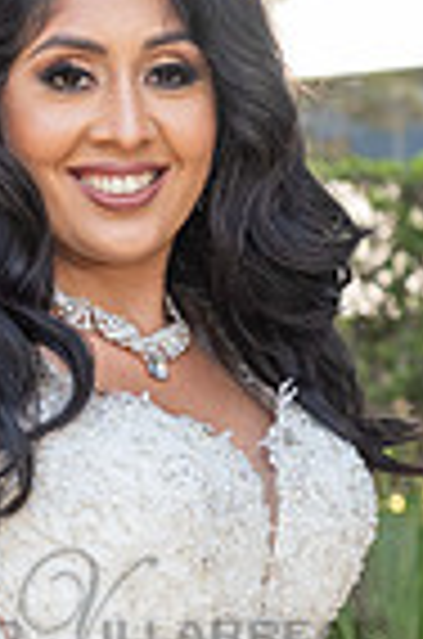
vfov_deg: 6.5
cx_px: -44
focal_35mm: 319
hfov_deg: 4.3
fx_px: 5650
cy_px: 525
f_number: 5.6
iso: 400
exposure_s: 1/200
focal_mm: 58
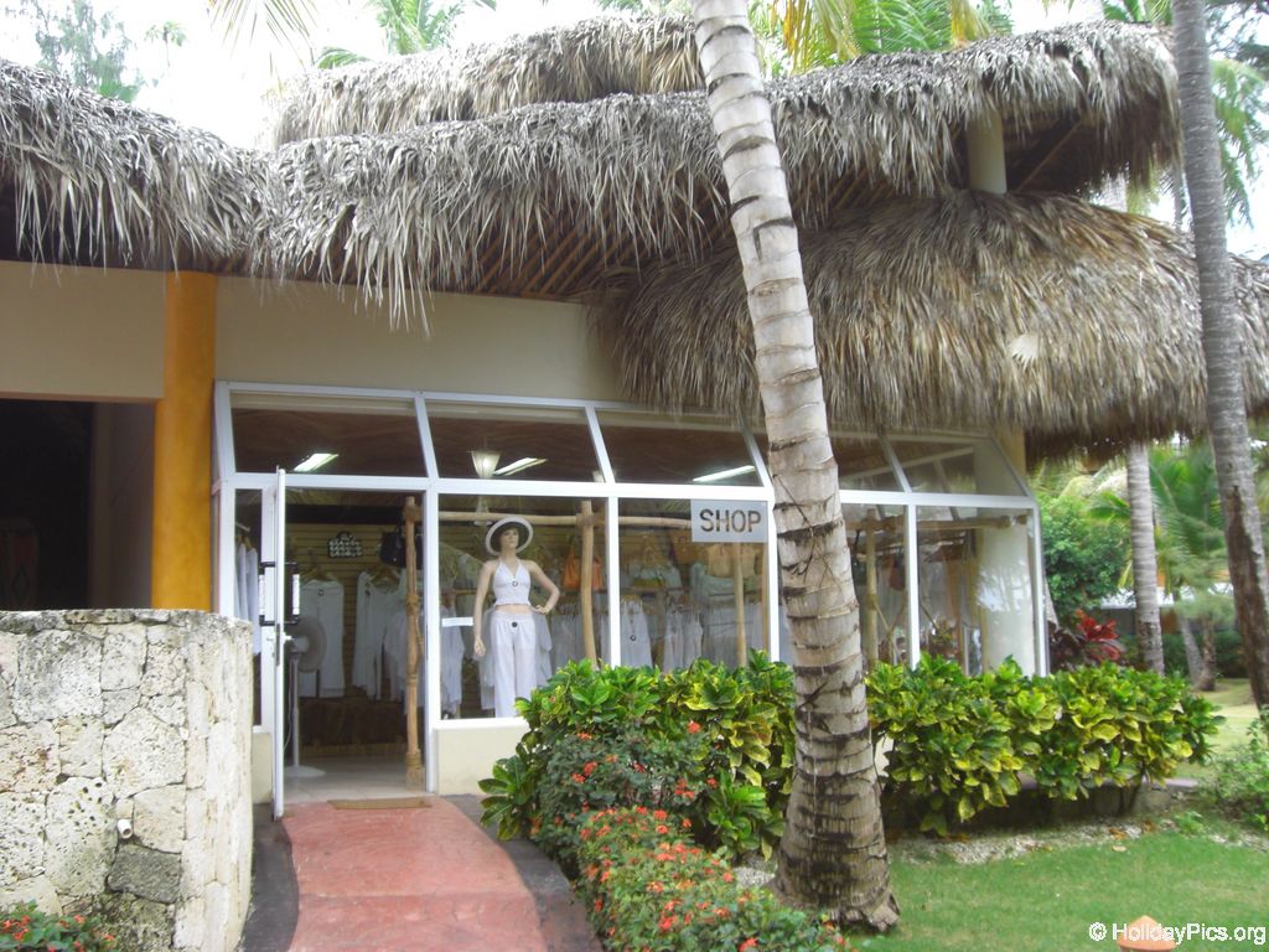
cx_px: 634
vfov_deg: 37.7
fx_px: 1393
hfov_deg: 49.0
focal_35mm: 38
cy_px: 476
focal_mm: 6.2
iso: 100
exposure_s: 1/80
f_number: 2.7
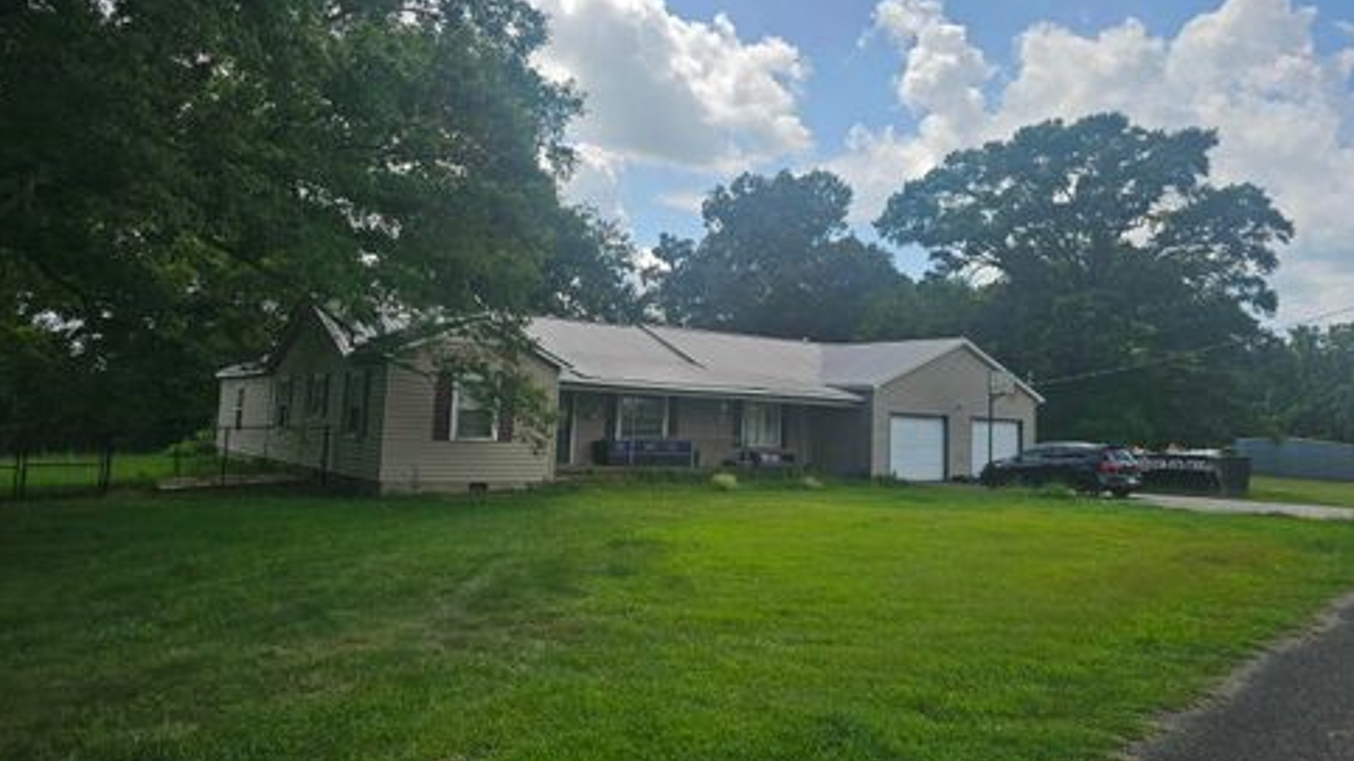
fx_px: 933
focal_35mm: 26
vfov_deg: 44.3
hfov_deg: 71.9
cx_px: 674
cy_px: 338
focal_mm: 6.3
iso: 10
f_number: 1.7
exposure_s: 1/801
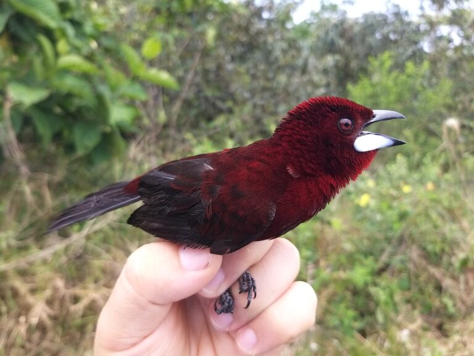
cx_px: 237
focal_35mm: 27
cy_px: 178
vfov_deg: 51.4
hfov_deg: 65.3
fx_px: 370
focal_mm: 3.93
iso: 50
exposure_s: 1/473
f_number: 1.7
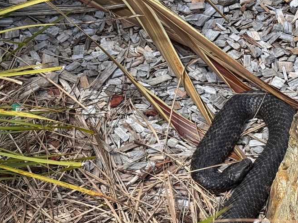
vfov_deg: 12.5
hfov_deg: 16.8
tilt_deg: -49.8
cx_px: 214
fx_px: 1007
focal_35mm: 117
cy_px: 205
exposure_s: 1/1339
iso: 64
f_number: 1.78
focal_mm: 6.76
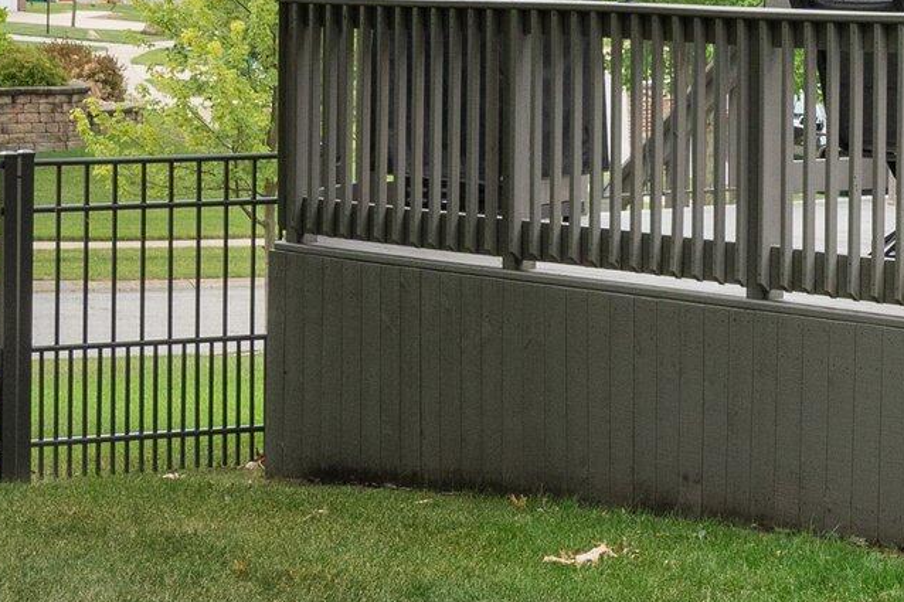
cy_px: -36
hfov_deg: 11.8
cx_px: 1318
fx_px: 4192
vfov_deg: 8.2
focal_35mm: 167
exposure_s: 1/60
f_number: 9
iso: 500
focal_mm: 35
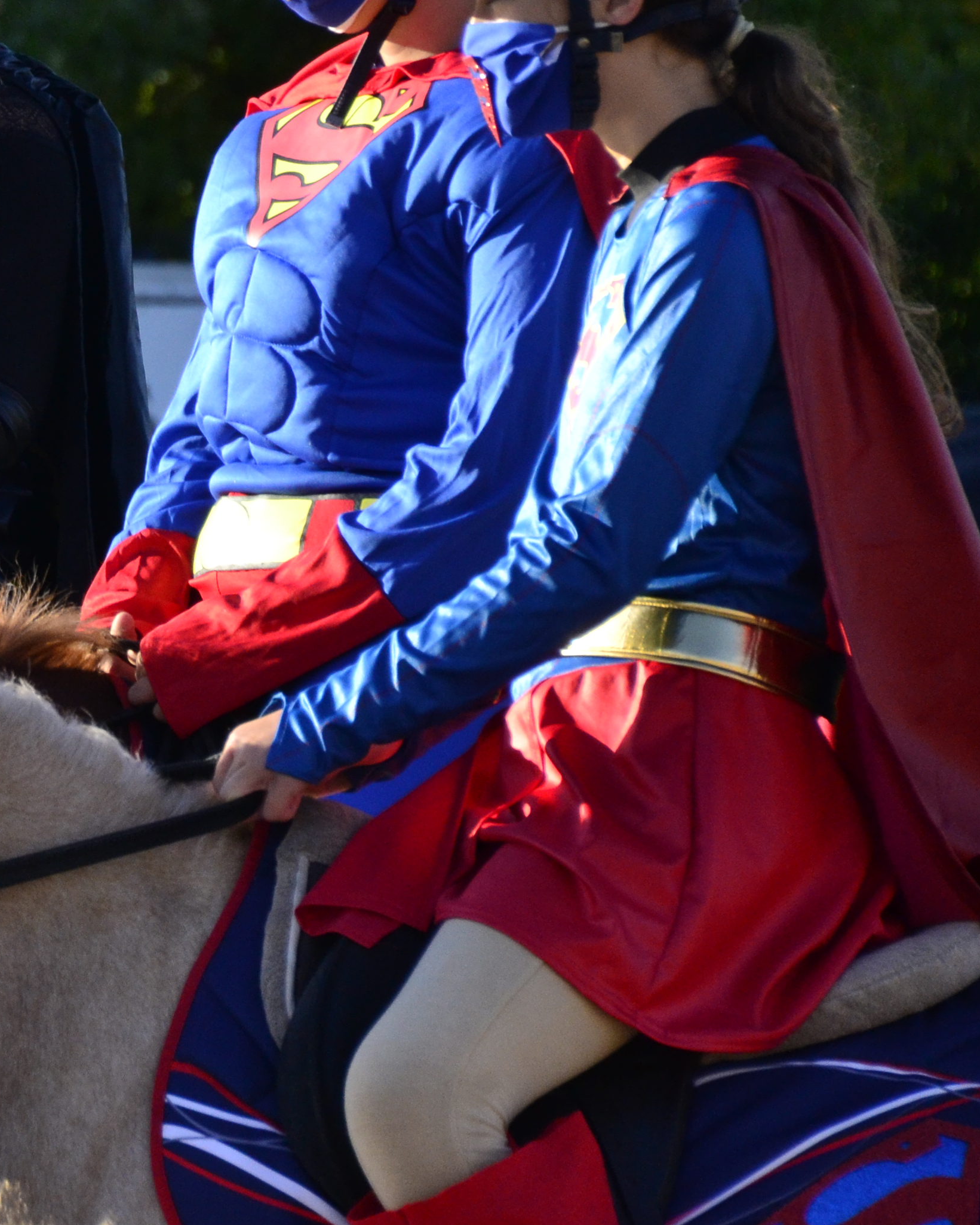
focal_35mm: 585
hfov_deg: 2.6
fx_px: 21210
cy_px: 330
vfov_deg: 3.3
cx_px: -389
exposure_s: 1/500
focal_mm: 185
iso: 800
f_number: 10
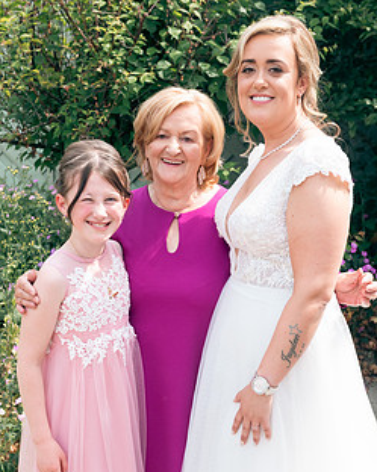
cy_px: 301
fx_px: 852
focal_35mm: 61
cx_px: 182
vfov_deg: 30.8
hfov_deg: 24.9
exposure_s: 1/200
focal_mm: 45
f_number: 5
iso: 100
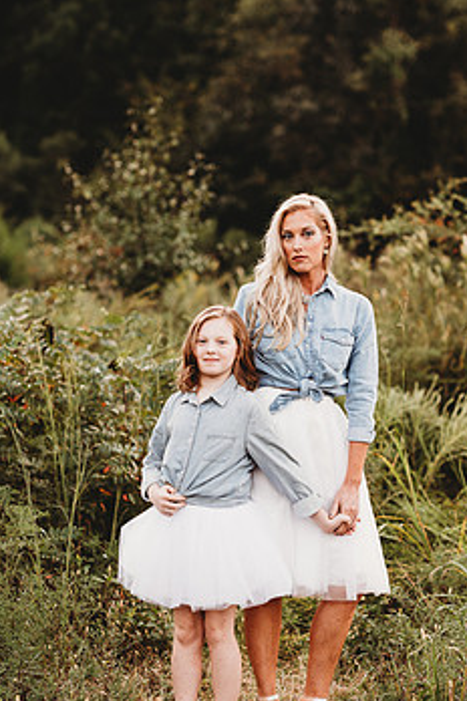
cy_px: 355
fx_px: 2140
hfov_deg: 12.4
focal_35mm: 110
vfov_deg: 18.6
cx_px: 298
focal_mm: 85
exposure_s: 1/200
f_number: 2.2
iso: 125
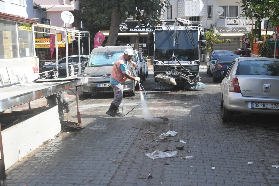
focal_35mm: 51
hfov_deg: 38.9
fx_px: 395
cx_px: 140
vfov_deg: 26.5
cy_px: 93
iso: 2000
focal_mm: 34
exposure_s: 1/8000
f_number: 4.5
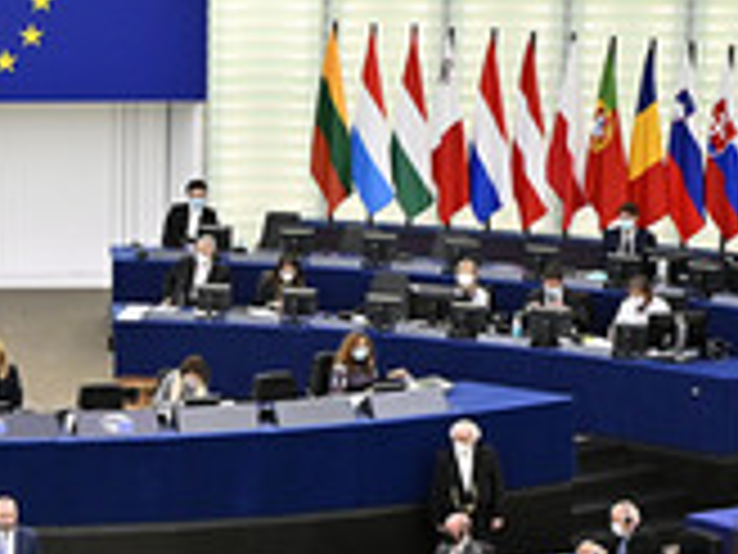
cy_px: 513
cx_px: 0
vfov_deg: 7.8
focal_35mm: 190
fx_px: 4051
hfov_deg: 10.3
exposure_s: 1/320
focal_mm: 72
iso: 3200
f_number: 4.8
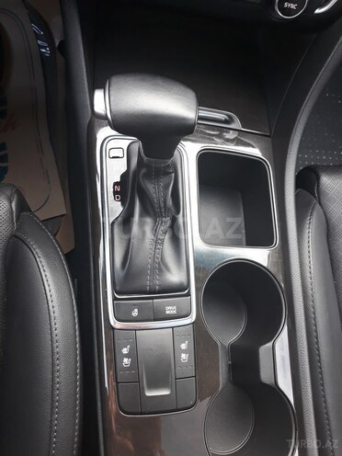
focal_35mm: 27
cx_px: 171
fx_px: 356
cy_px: 228
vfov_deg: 65.3
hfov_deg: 51.4
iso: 80
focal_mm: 3.71
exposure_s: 1/50
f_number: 1.7
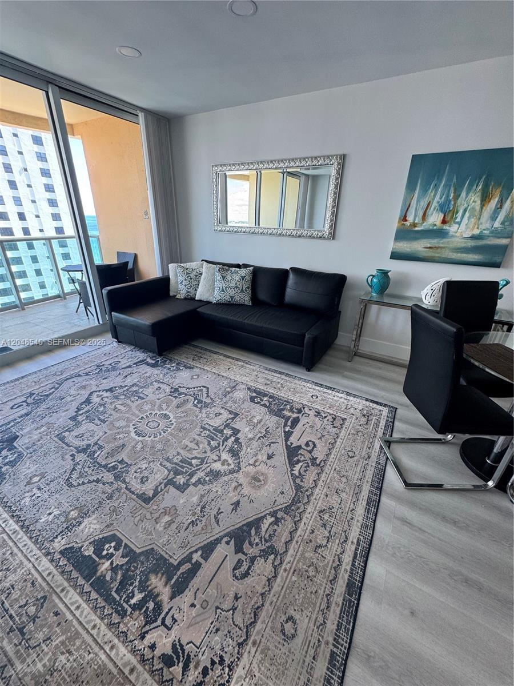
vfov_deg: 102.1
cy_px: 343
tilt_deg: -24.1
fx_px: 277
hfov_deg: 85.7
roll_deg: -0.6
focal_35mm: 14
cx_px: 257
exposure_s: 1/99
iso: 125
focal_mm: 2.22
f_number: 2.2
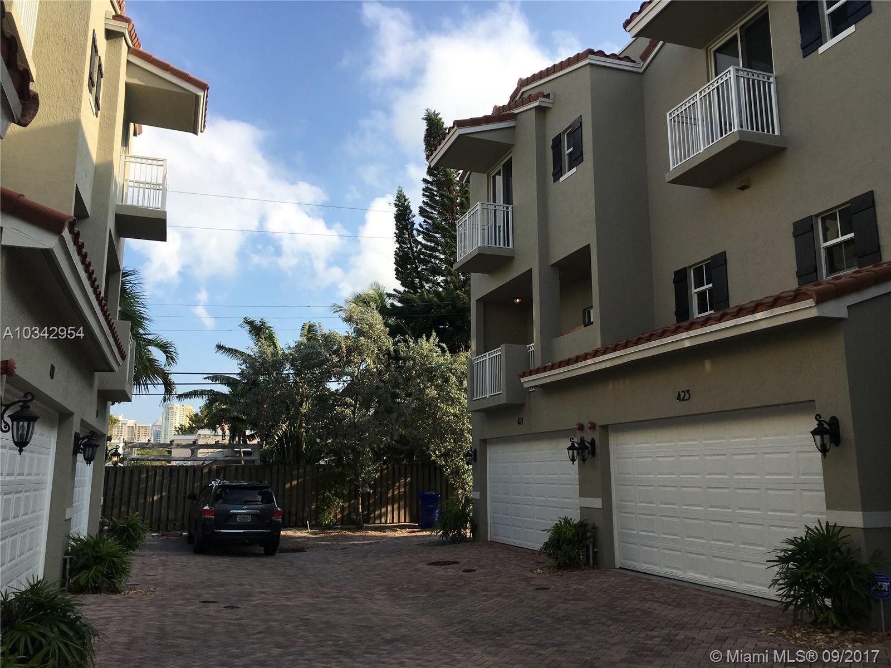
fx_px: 746
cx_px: 446
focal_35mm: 29
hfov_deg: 61.7
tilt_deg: +12.7
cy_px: 334
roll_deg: +0.1
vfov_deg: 48.2
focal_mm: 4.15
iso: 25
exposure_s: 1/1131
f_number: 2.2
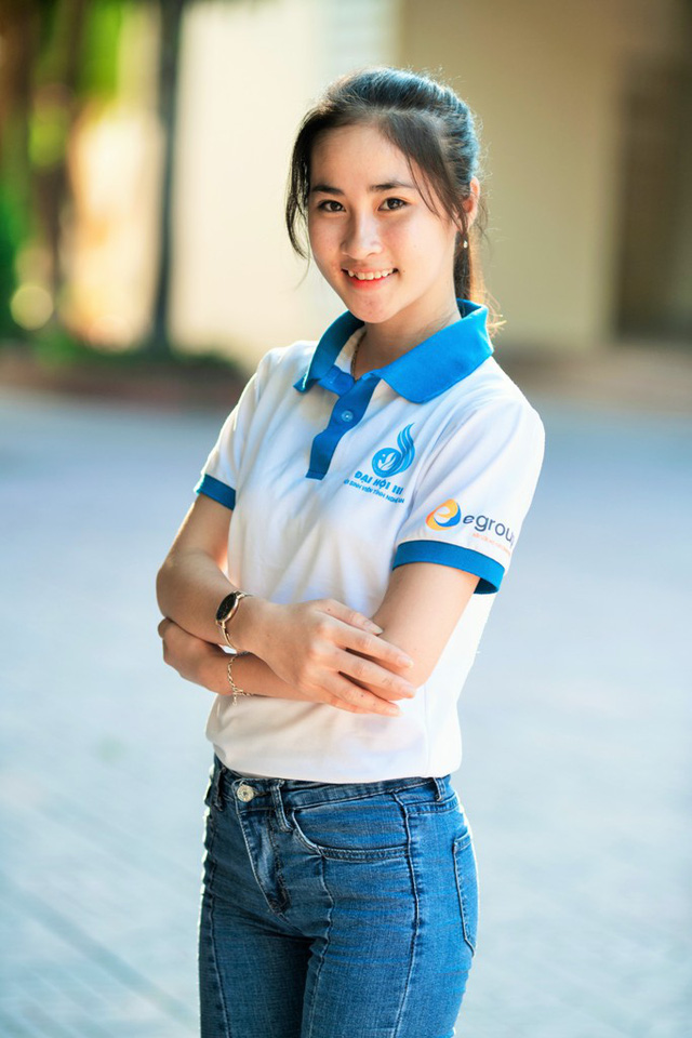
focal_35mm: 135
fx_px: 3892
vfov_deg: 15.2
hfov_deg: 10.2
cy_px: 519
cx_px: 346
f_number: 2.8
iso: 250
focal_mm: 135
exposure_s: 1/320
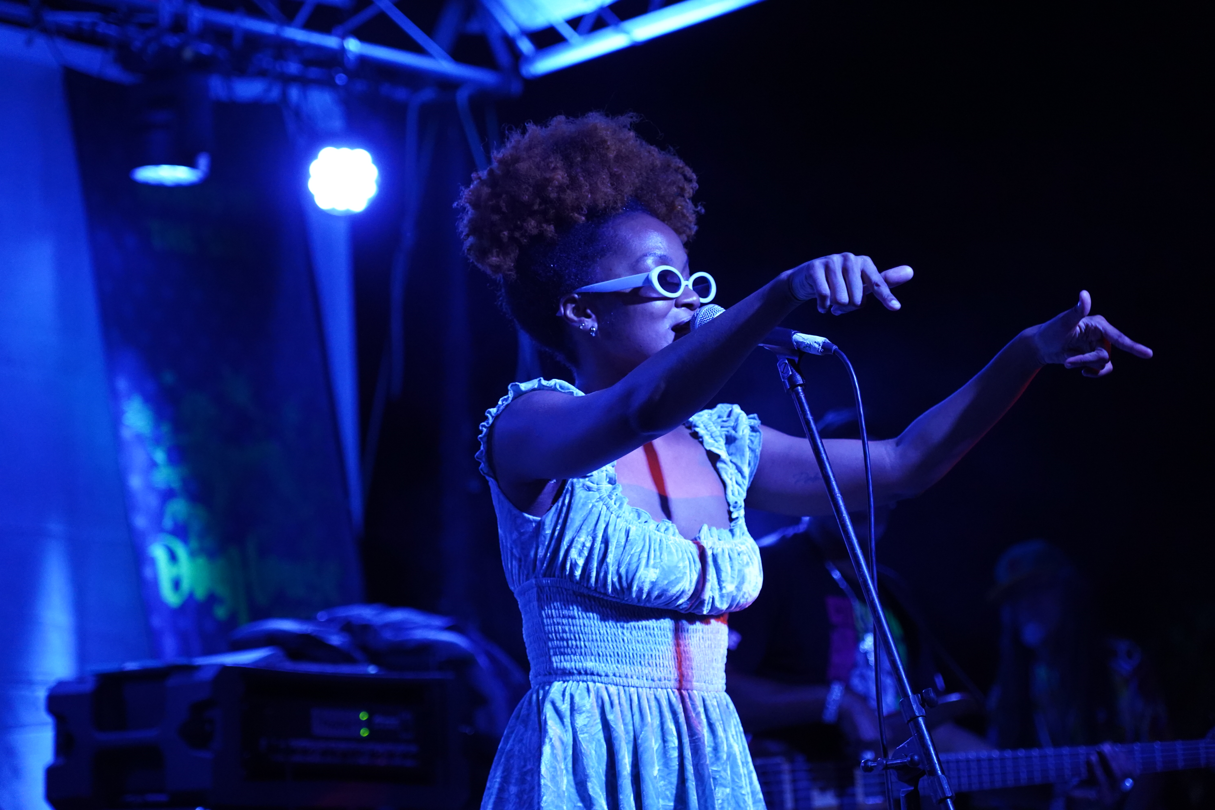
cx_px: 608
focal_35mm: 105
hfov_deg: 19.5
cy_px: 405
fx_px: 3543
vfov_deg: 13.0
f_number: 4
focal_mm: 105
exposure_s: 1/160
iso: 5000
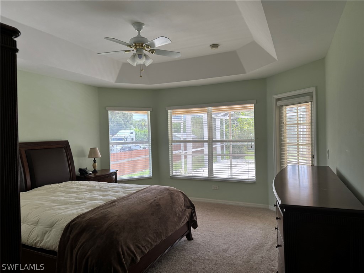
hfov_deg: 71.6
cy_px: 136
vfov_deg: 56.8
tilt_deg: -1.6
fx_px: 252
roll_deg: +0.9
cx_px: 182
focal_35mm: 24
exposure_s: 1/271
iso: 64
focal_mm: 6.76
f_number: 1.78
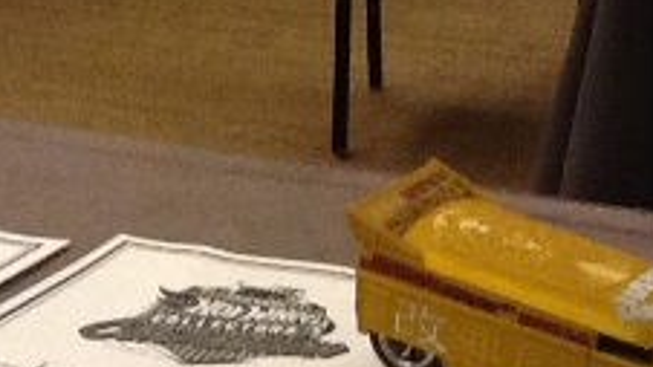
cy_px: 474
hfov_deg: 22.2
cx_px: 397
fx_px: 1662
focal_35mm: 96
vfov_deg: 12.2
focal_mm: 2.03
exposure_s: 1/30
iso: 160
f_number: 2.4
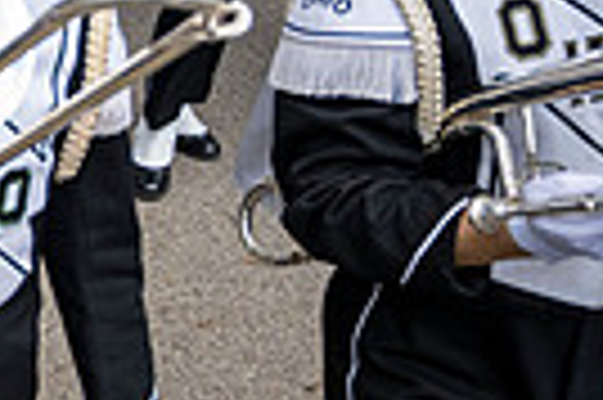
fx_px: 1740
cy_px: 110
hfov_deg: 15.3
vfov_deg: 13.1
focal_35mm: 104
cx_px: -648
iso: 500
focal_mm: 24
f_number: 4
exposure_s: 1/1000
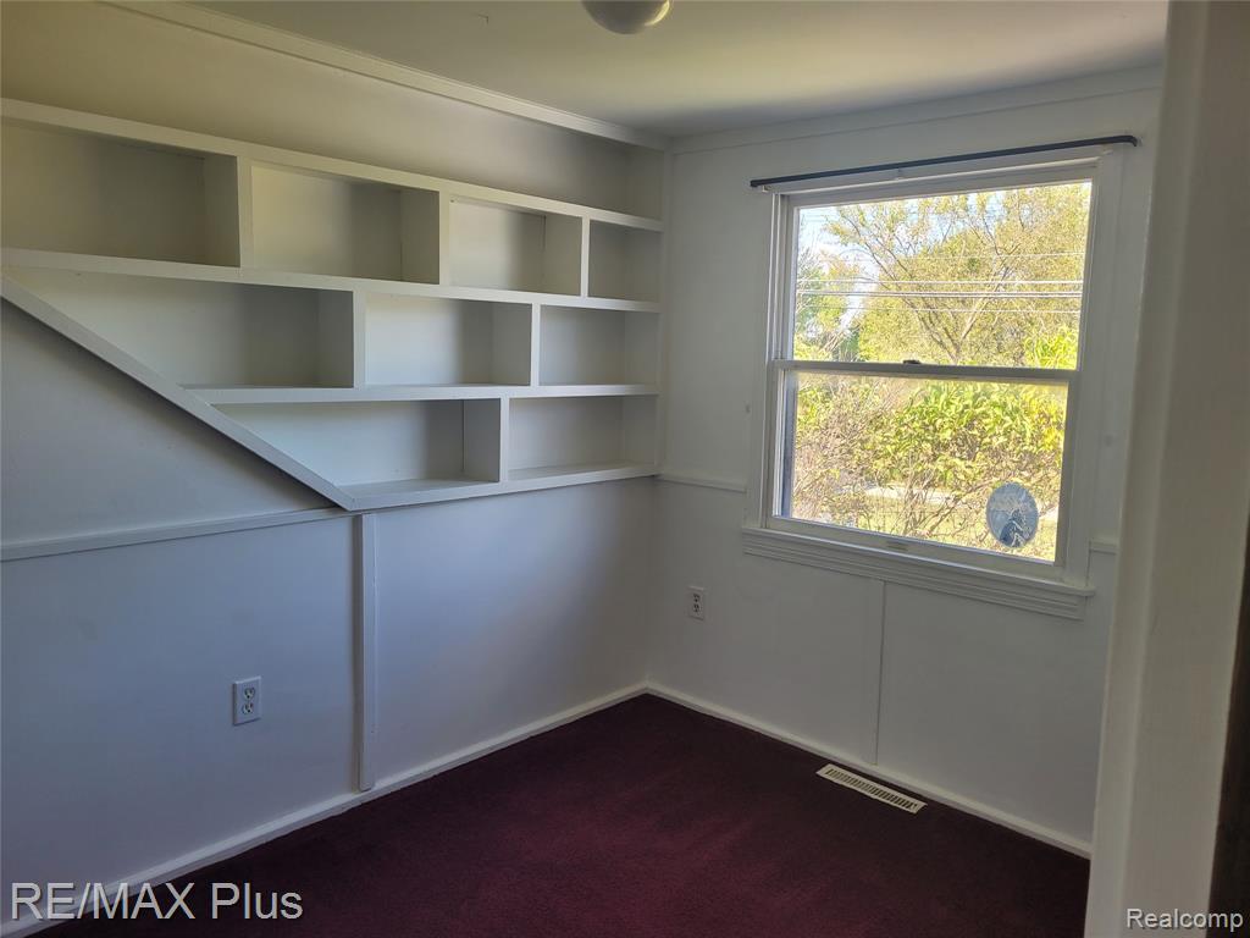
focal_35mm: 26
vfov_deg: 53.1
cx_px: 625
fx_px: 939
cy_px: 469
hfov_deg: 67.3
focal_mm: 5.4
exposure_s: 1/120
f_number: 1.8
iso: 50
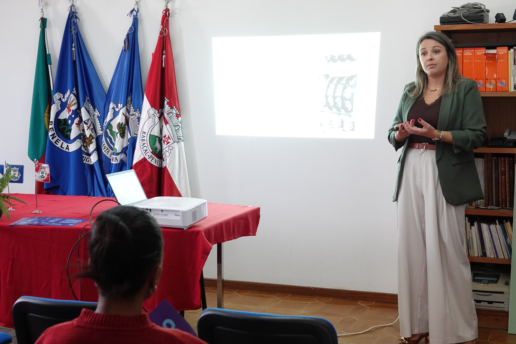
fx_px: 803
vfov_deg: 24.2
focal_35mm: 56
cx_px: 258
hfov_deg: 35.6
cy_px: 172
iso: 1000
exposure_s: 1/80
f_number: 3.5
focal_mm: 20.49
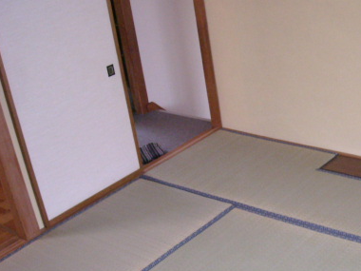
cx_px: 283
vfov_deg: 24.6
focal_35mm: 59
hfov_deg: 31.9
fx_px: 615
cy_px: 190
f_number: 2.8
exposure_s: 1/45
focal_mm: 5.7
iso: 400
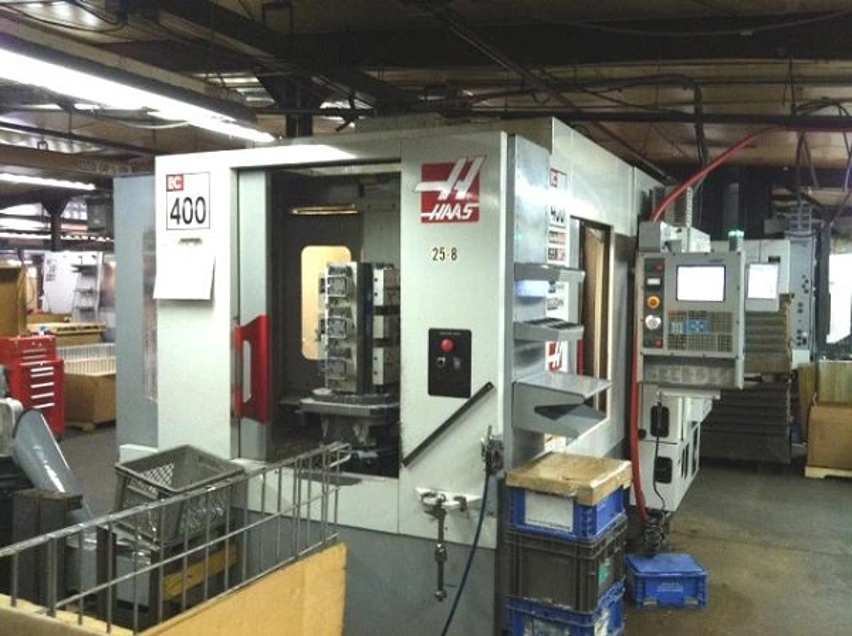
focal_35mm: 35
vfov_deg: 40.6
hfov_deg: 52.7
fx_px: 860
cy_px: 318
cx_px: 426
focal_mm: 3.85
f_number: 2.8
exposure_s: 1/17
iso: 320
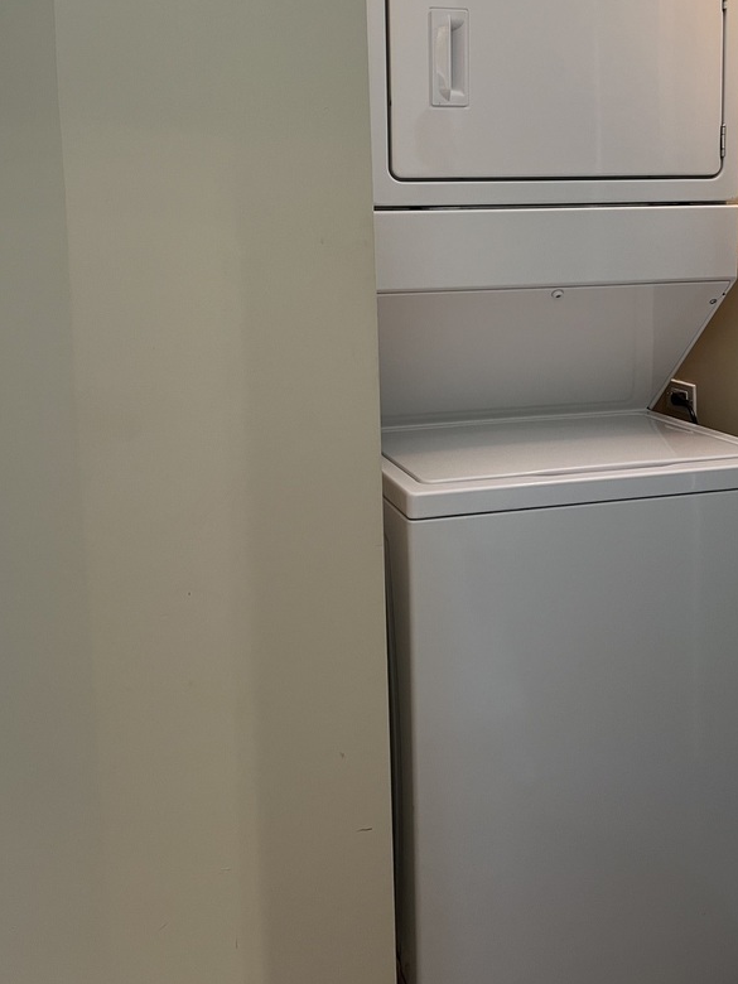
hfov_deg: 39.6
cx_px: 409
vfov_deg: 50.4
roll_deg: +1.7
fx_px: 1023
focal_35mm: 36
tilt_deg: -6.7
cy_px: 324
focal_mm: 5.7
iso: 125
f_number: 1.5
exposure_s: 1/60
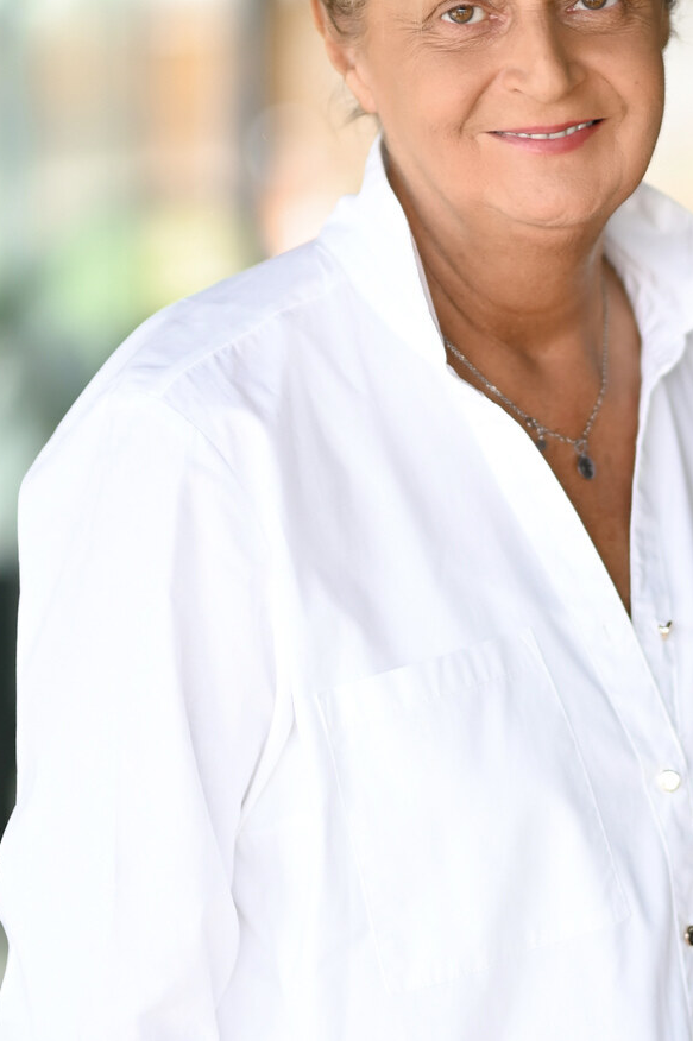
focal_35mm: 175
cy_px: 386
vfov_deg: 11.7
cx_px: 622
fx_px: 5059
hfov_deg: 7.8
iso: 320
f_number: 1.4
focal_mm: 85
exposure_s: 1/500
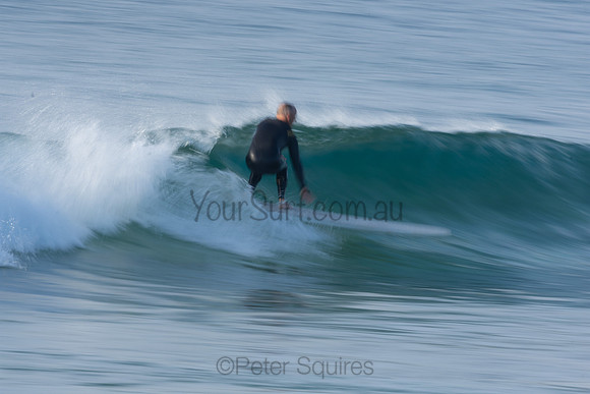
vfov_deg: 1.8
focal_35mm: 750
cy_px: 197
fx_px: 12294
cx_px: 295
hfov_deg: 2.7
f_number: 22
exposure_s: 1/20
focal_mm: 500
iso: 100
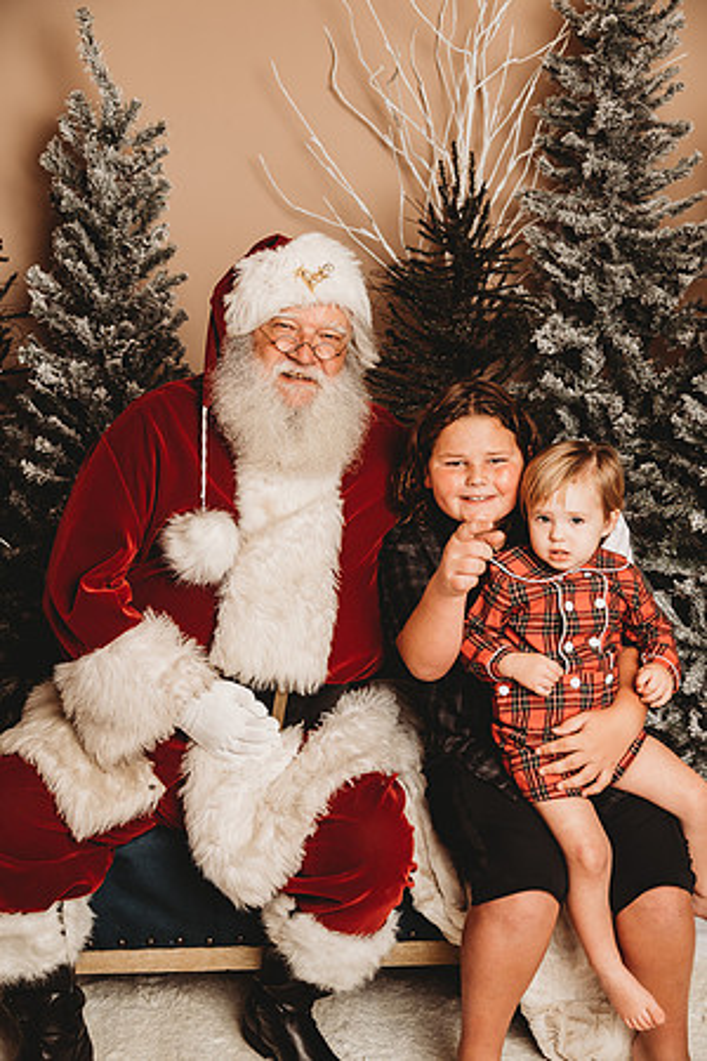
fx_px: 1414
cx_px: 354
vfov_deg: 41.1
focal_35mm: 48
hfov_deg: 28.1
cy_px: 530
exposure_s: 1/160
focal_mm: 48
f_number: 4
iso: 100
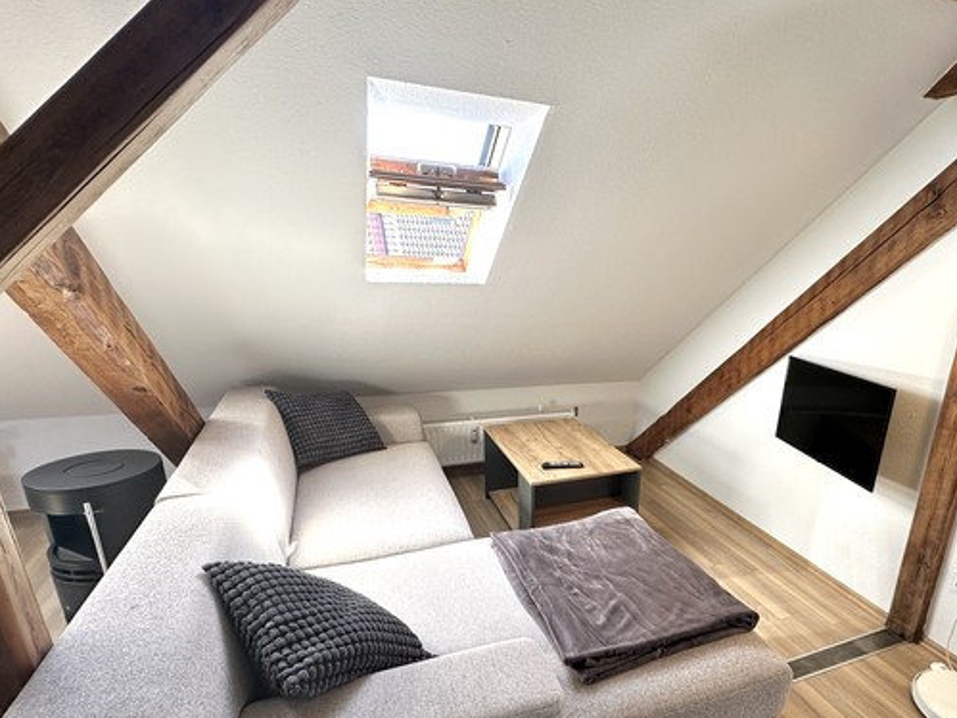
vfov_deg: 65.1
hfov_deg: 80.5
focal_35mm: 20
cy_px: 444
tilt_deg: -18.2
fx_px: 553
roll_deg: -2.1
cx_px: 588
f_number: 2.2
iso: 125
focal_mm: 2.22
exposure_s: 1/99
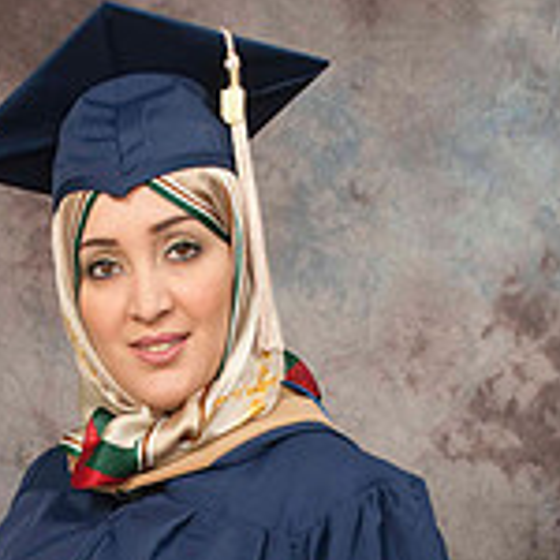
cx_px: 147
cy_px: 620
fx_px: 2800
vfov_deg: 11.3
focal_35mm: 153
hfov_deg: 11.4
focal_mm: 40
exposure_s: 1/100
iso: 200
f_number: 5.6
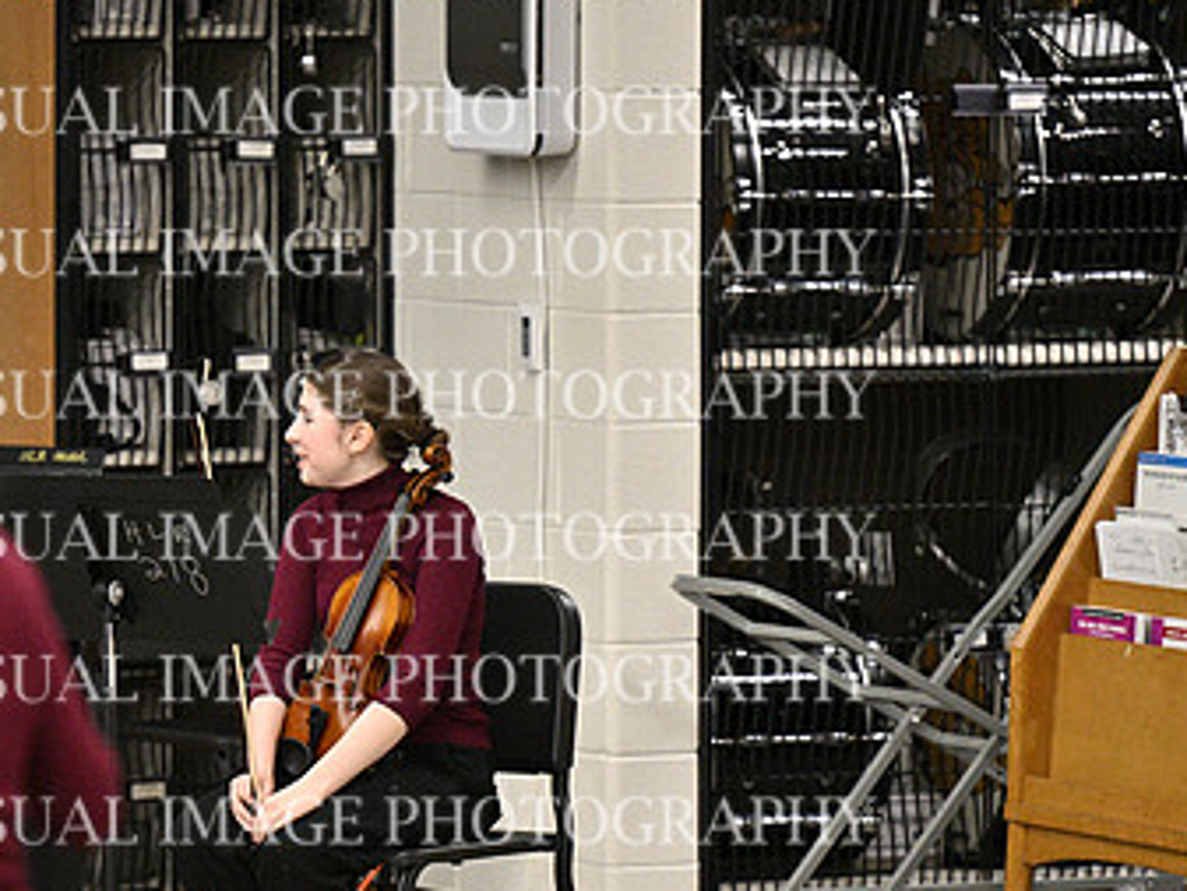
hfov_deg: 7.0
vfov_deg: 5.3
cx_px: 366
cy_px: 608
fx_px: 9639
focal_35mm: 281
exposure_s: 1/800
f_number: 2.8
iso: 6400
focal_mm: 170
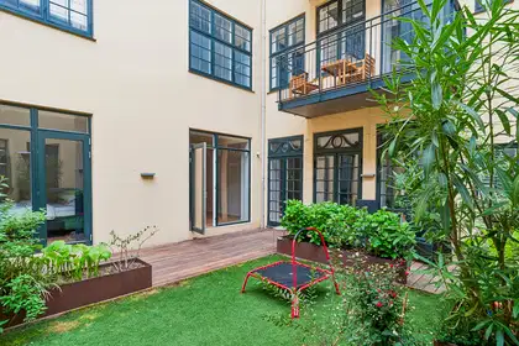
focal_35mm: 18
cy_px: 173
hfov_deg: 90.0
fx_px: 259
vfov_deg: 67.4
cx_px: 260
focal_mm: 12
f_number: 10
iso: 200
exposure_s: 1/20
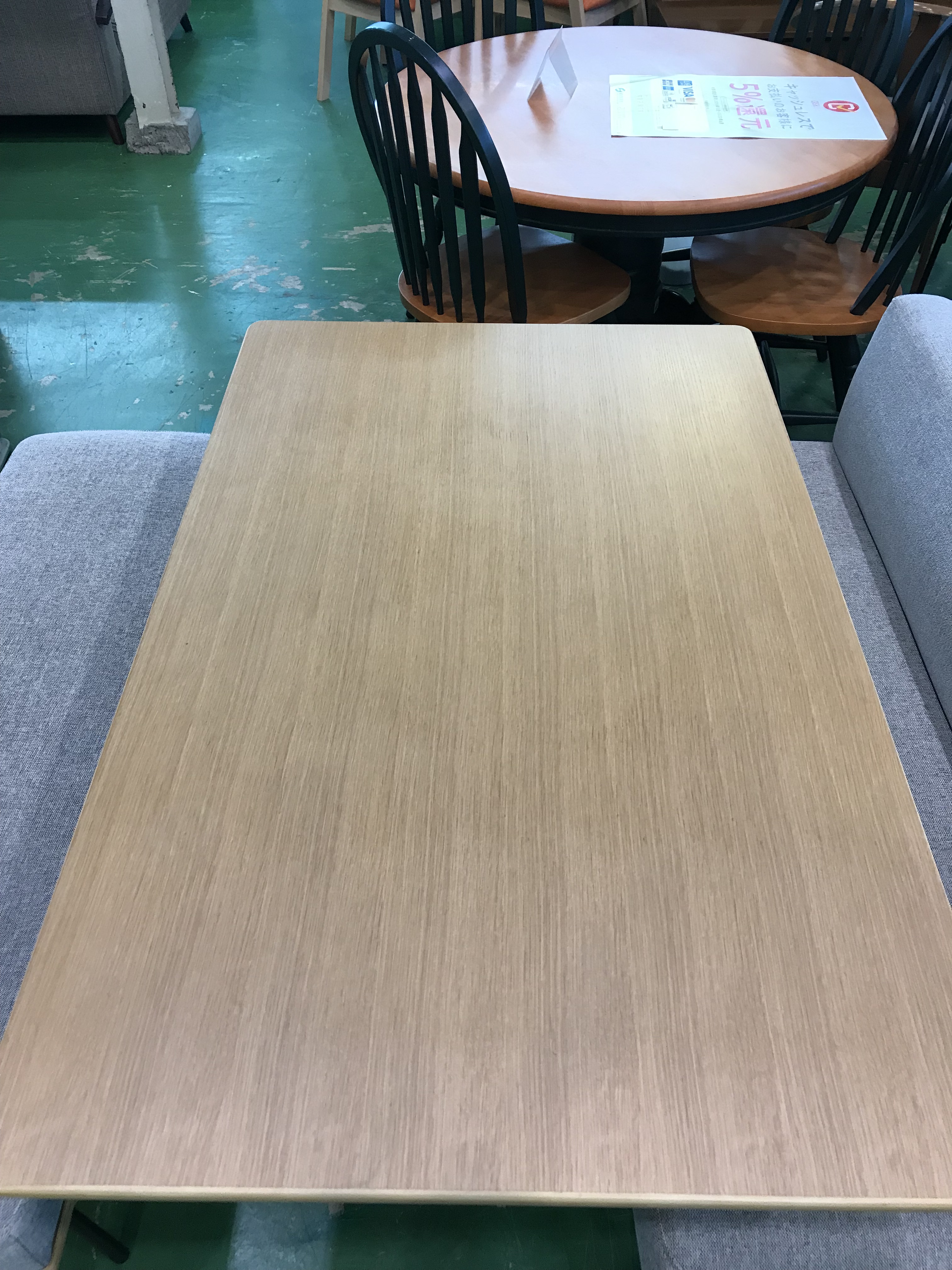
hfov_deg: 49.7
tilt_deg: -43.6
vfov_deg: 63.4
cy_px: 635
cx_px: 476
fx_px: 1027
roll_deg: +1.1
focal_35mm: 28
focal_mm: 3.99
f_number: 1.8
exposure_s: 1/33
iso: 40
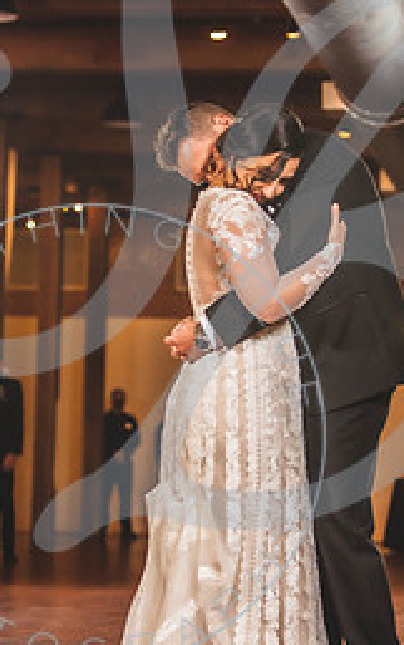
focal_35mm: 125
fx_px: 2198
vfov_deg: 16.7
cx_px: 206
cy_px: 246
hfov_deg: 10.5
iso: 800
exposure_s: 1/200
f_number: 2.8
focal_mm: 70
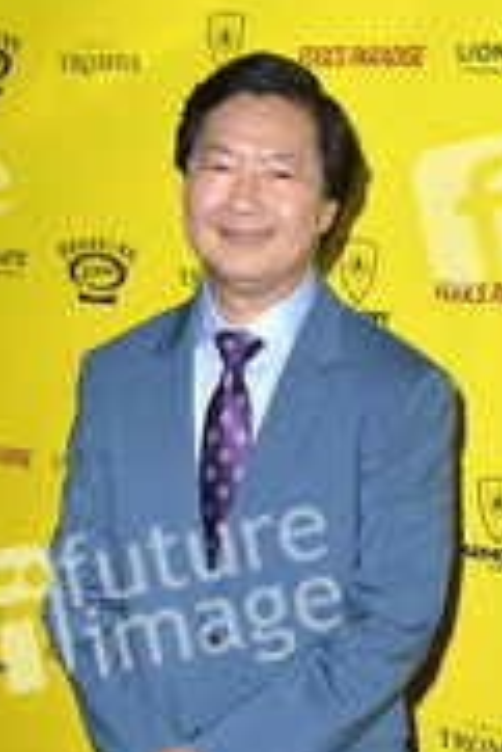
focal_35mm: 84
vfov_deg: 22.8
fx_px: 1754
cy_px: 814
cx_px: 251
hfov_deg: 16.3
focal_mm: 38
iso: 250
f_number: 6.3
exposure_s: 1/250
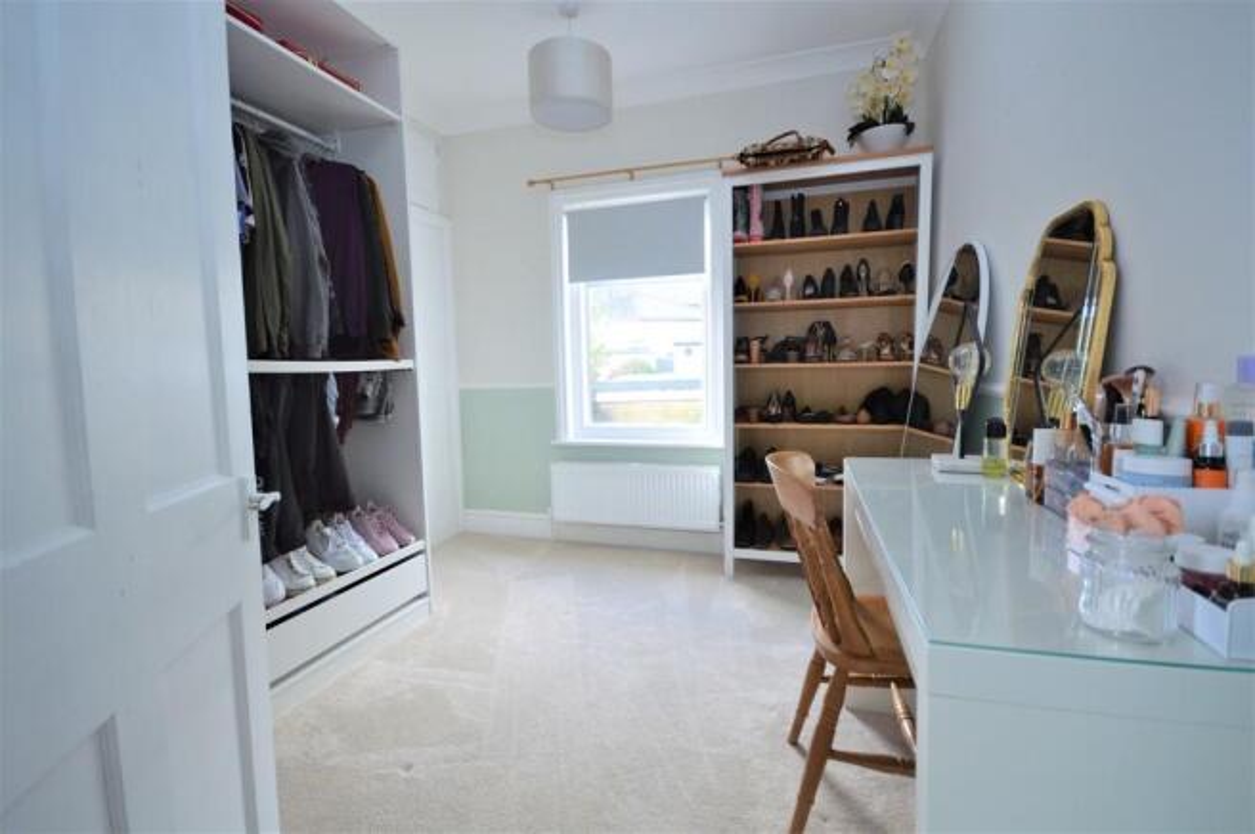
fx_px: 522
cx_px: 628
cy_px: 417
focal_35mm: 15
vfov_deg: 77.2
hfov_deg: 100.4
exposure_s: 1/80
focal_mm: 10
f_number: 4.5
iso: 400
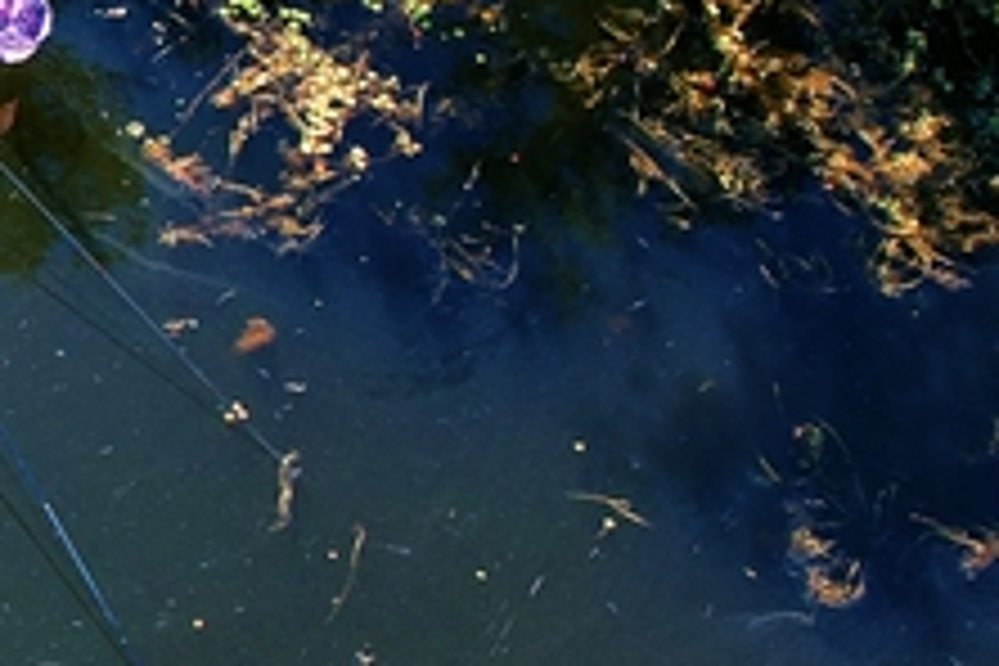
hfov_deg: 15.6
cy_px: 205
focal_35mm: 114
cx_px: -752
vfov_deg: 12.0
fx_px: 3163
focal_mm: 8.38
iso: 130
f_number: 2.8
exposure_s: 1/640
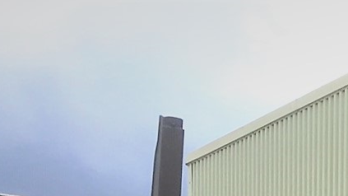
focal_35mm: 147
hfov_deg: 13.5
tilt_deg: -5.6
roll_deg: -1.5
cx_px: 562
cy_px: 607
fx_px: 1357
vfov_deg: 7.2
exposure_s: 1/516
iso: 25
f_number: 2.2
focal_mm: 4.15
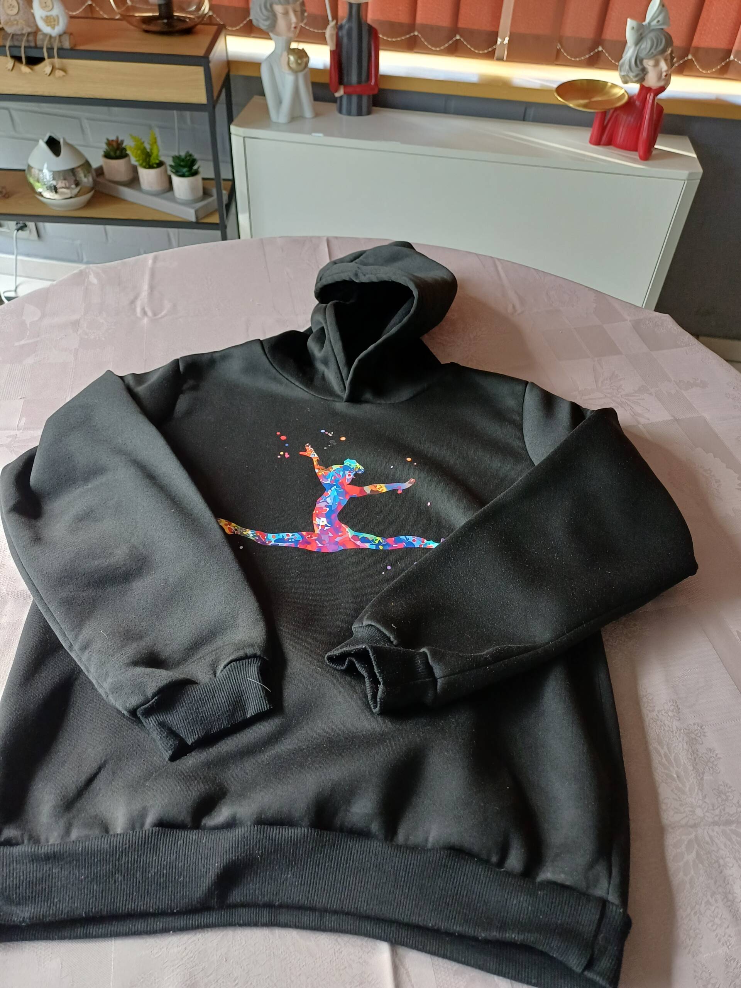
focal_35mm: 25
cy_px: 494
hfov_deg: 54.9
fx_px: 714
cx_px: 370
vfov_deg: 69.4
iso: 200
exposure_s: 1/50
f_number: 1.8
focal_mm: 4.65
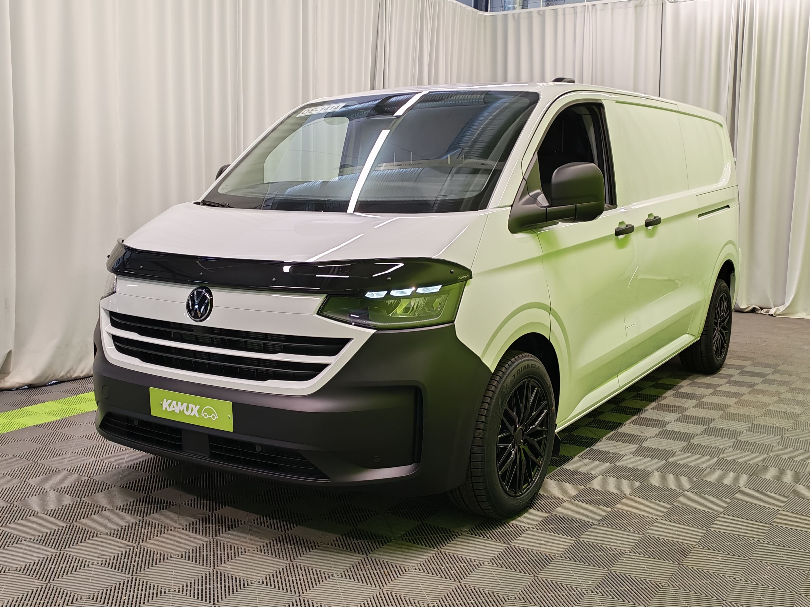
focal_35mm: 39
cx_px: 405
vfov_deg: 36.8
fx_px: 913
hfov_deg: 47.9
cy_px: 304
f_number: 1.9
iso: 320
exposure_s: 1/100
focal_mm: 6.12
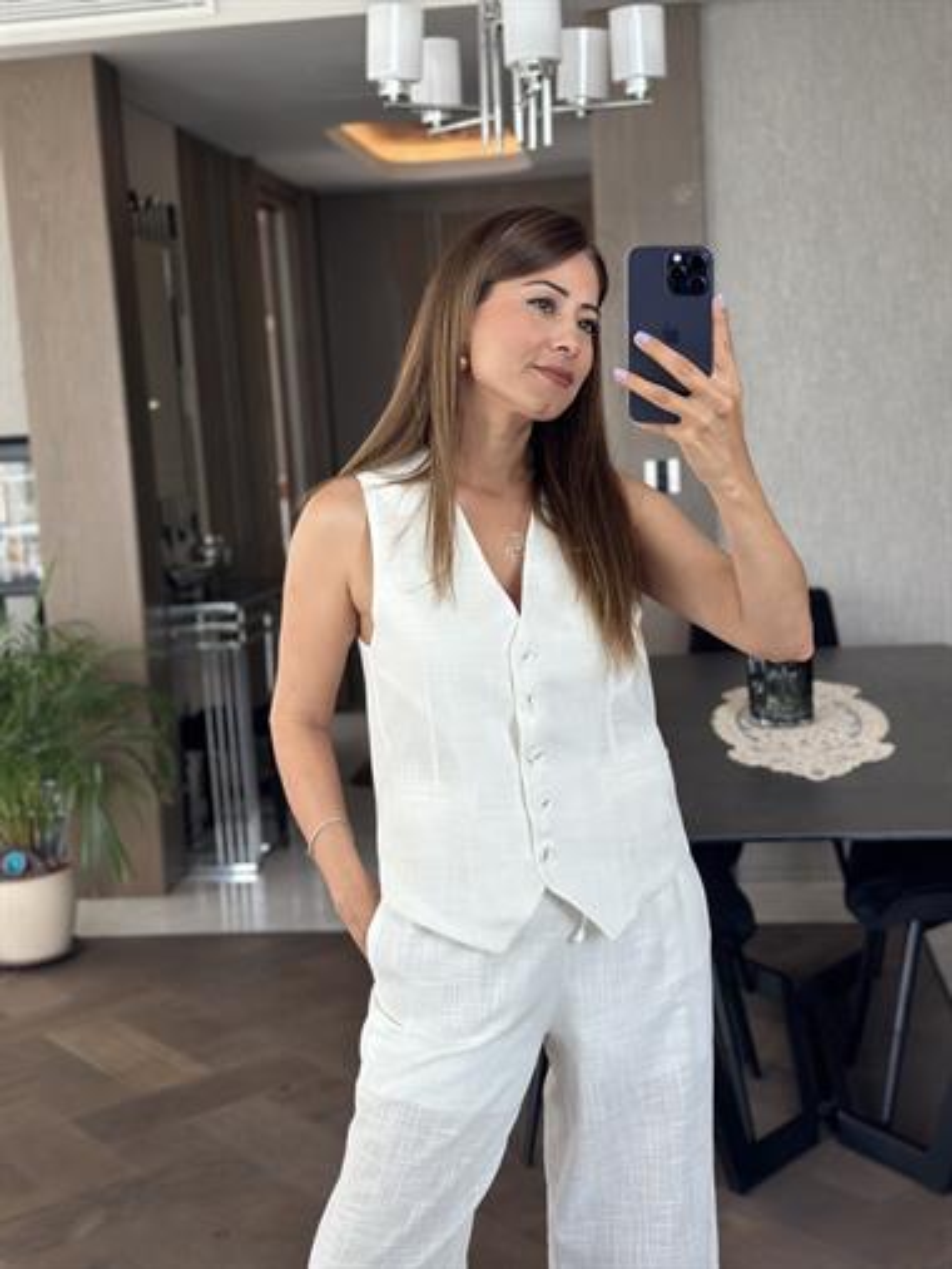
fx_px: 1759
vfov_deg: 39.6
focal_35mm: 48
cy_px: 634
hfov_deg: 30.3
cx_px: 476
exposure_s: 1/129
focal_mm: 6.86
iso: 100
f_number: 1.78
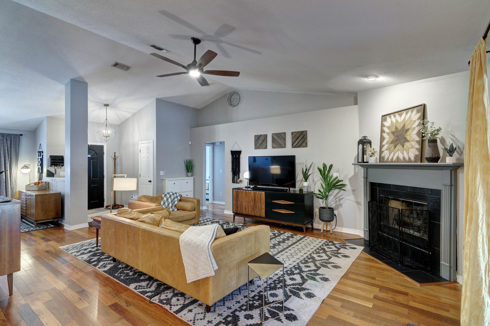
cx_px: 245
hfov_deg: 96.7
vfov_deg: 73.7
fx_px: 218
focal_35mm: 16
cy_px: 163
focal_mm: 11
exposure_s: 1/30
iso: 400
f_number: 8
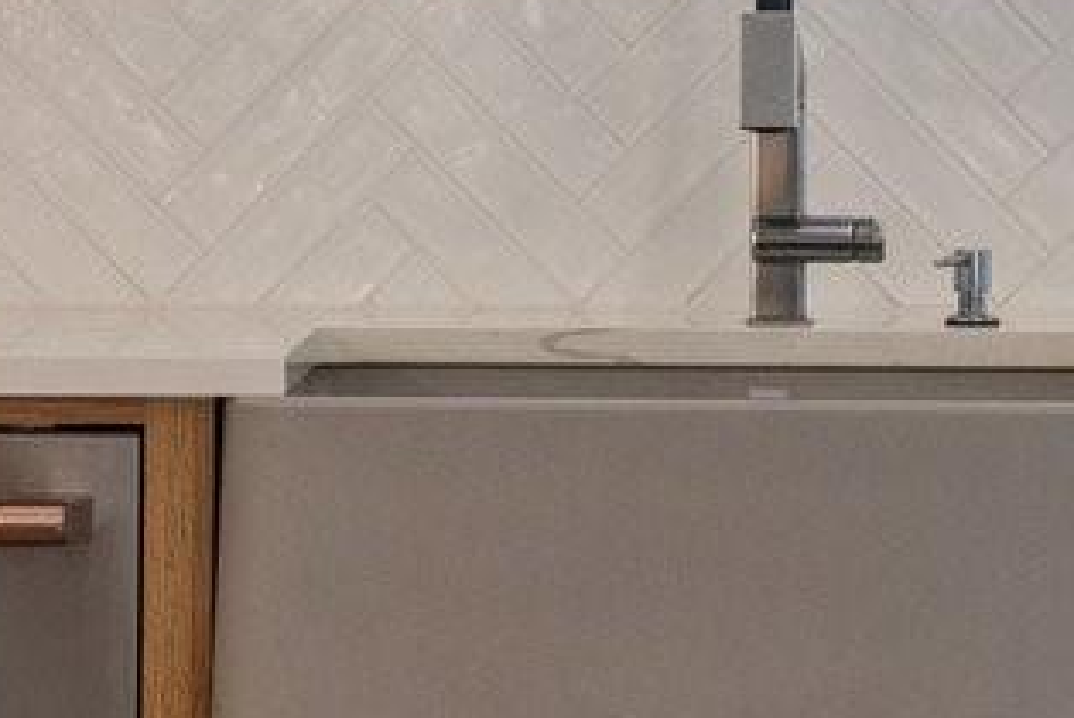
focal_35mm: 228
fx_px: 6808
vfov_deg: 6.0
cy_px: -9
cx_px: 882
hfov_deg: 9.0
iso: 320
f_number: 8
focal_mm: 35
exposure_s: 1/8
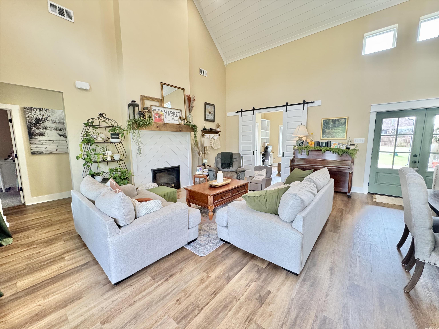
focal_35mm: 14
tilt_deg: -7.9
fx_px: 178
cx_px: 220
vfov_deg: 85.7
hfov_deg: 102.1
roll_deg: -0.1
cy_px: 164
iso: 250
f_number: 2.2
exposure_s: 1/60
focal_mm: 2.22
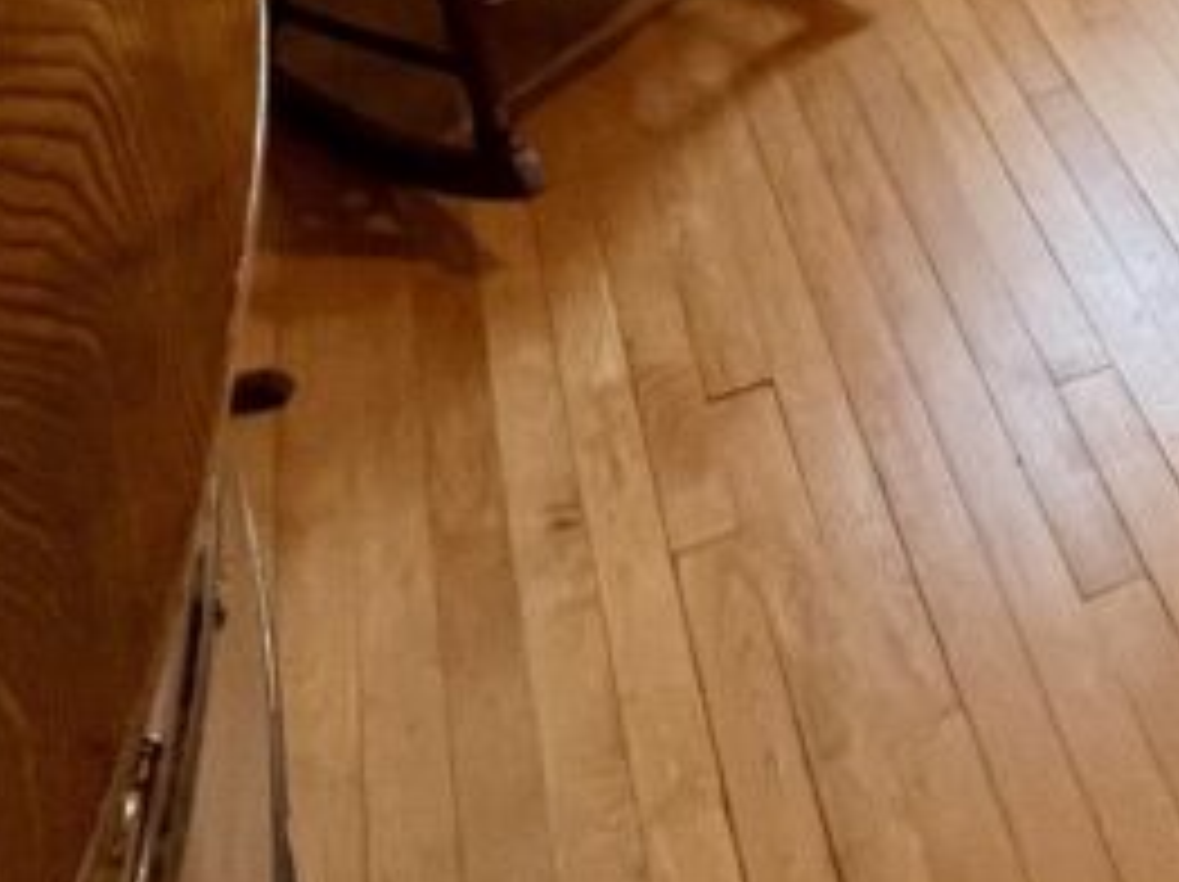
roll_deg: -1.3
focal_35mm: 53
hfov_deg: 31.3
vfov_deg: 20.2
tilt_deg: -13.2
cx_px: 1361
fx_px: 1803
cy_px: -680
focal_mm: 1.57
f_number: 1.8
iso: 320
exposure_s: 1/60
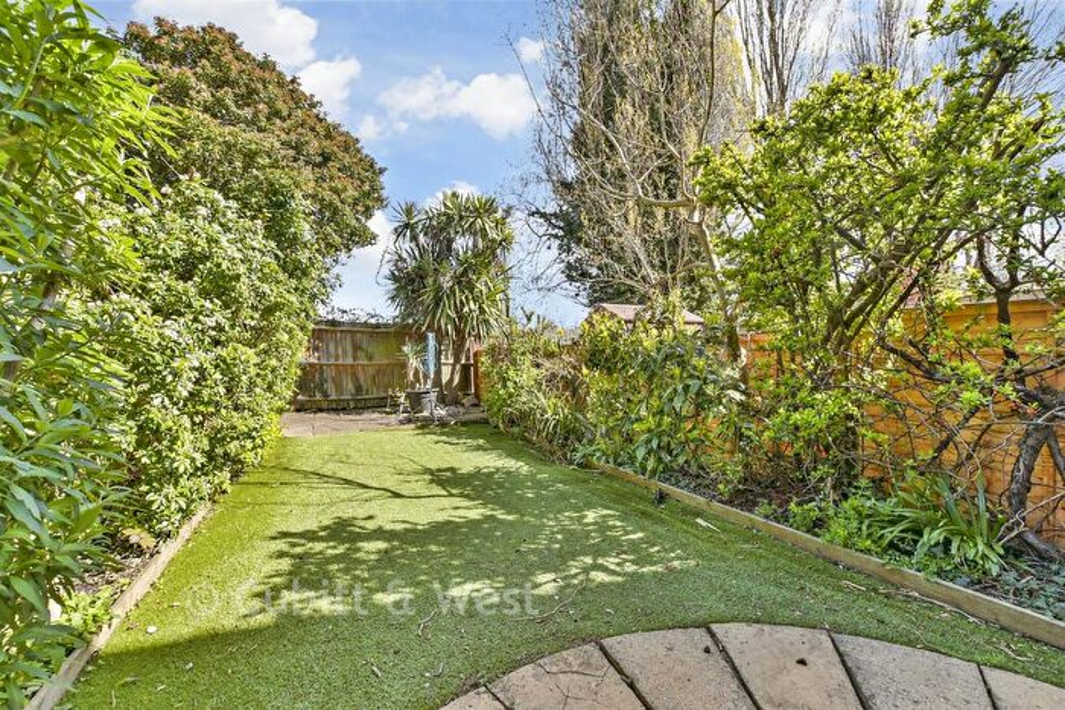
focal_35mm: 15
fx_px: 444
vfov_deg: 77.4
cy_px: 355
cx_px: 532
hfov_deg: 100.4
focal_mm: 10
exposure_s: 1/125
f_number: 8
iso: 160
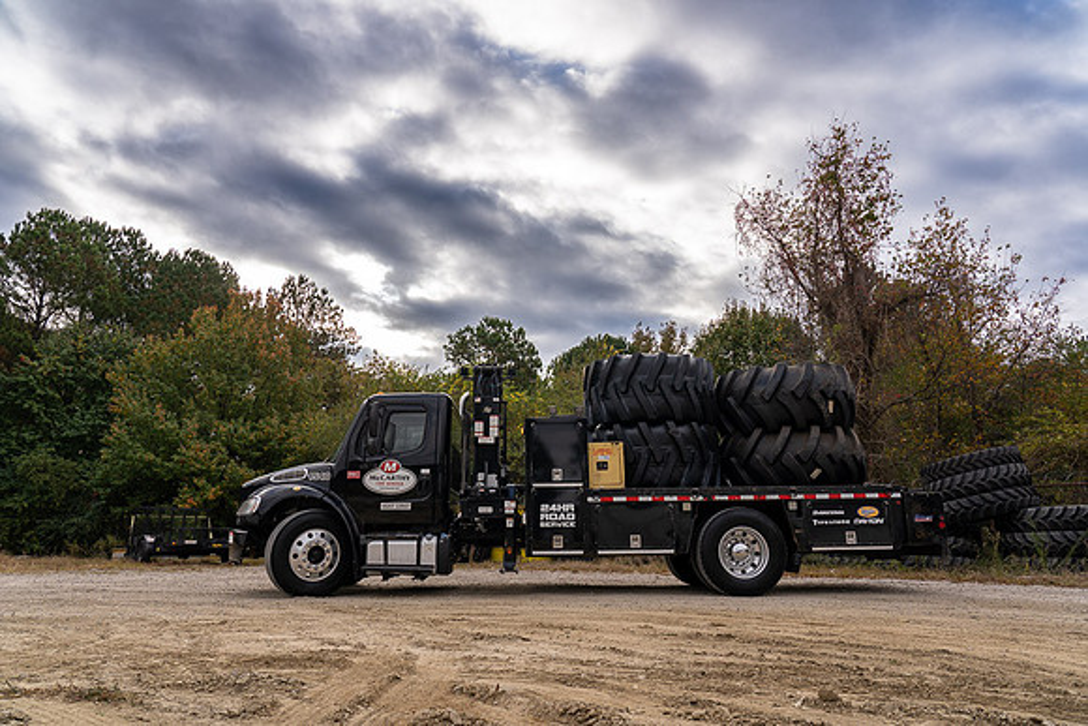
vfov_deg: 53.2
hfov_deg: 73.7
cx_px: 544
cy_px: 363
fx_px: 725
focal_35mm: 24
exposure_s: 1/200
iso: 100
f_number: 7.1
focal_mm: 24
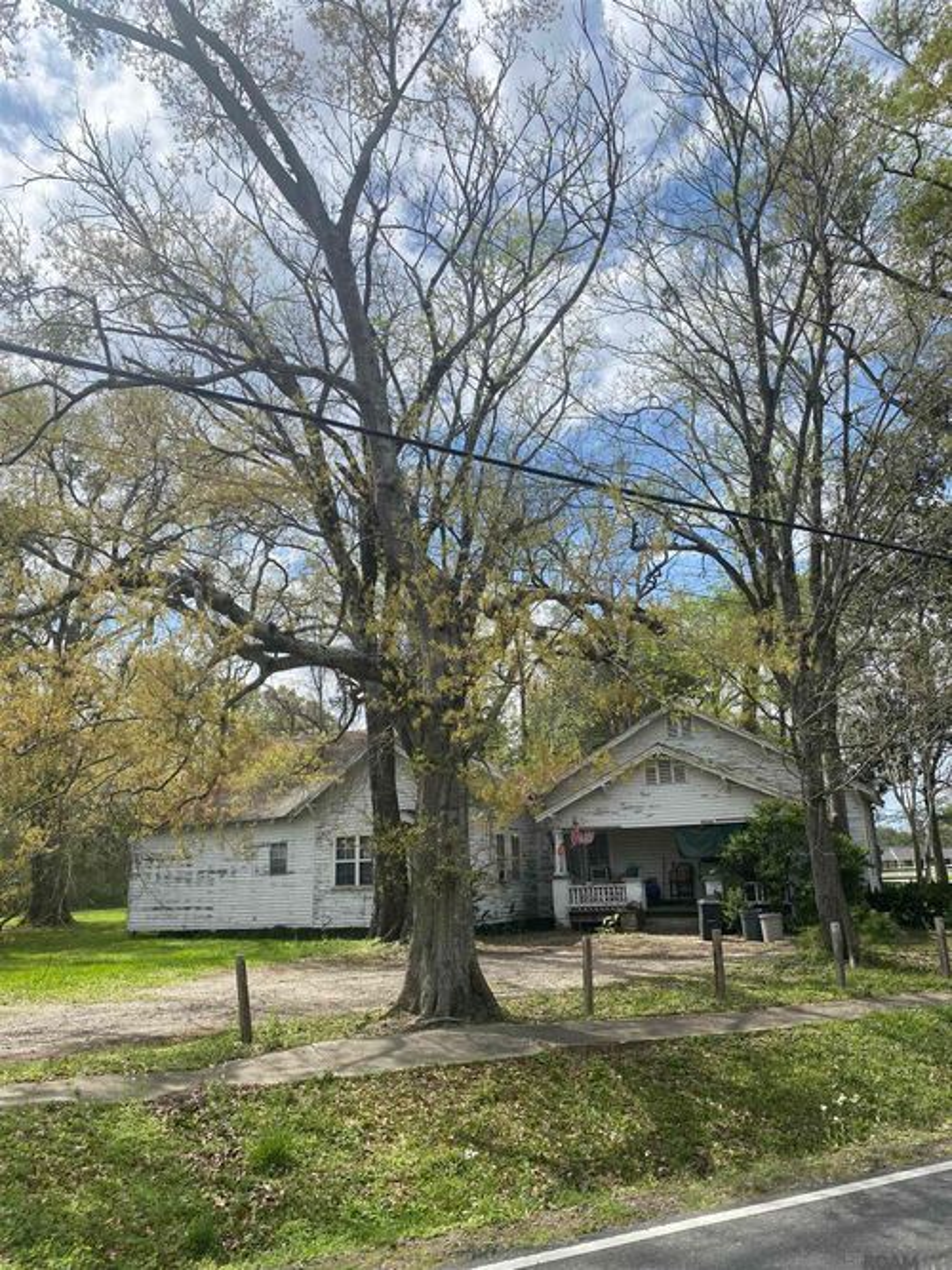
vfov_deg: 67.3
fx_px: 954
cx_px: 476
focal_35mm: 26
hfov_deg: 53.0
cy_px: 635
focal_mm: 4.25
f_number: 1.8
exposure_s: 1/4444
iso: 32
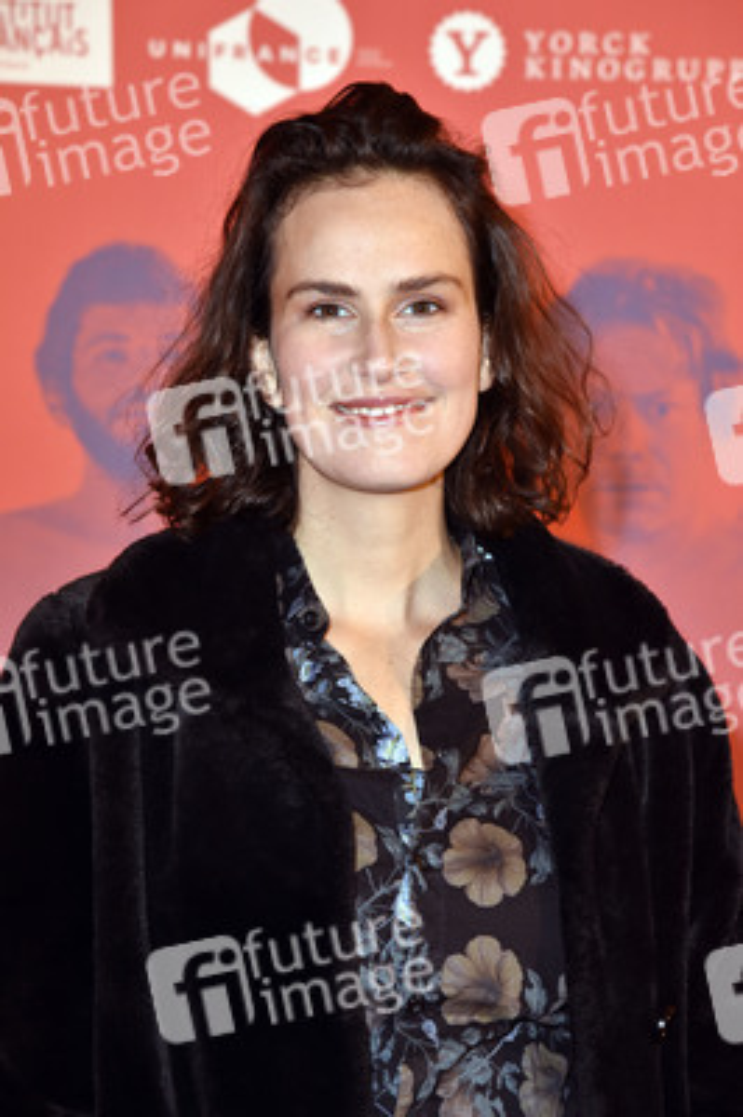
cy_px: 558
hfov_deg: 11.4
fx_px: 3721
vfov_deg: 17.1
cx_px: 372
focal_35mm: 120
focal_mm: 120
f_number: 6.3
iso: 800
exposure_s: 1/125
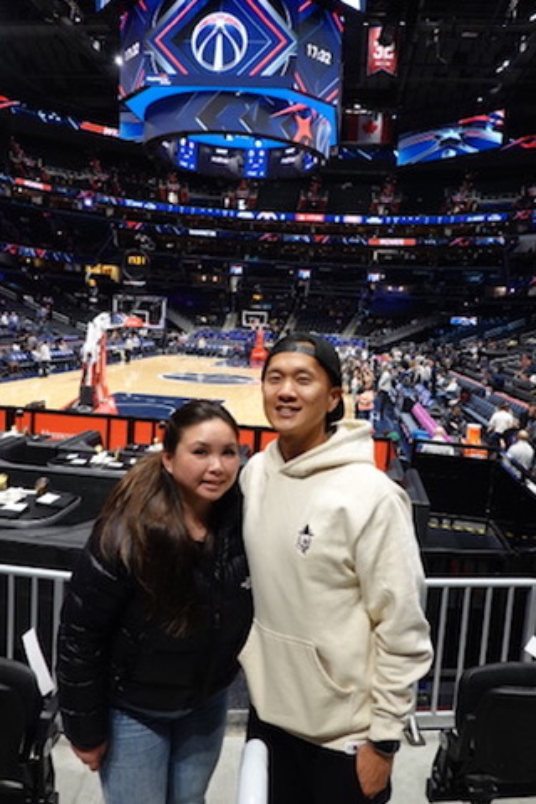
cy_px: 399
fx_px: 603
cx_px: 268
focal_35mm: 27
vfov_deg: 67.4
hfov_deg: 47.9
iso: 320
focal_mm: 9
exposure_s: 1/60
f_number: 2.8
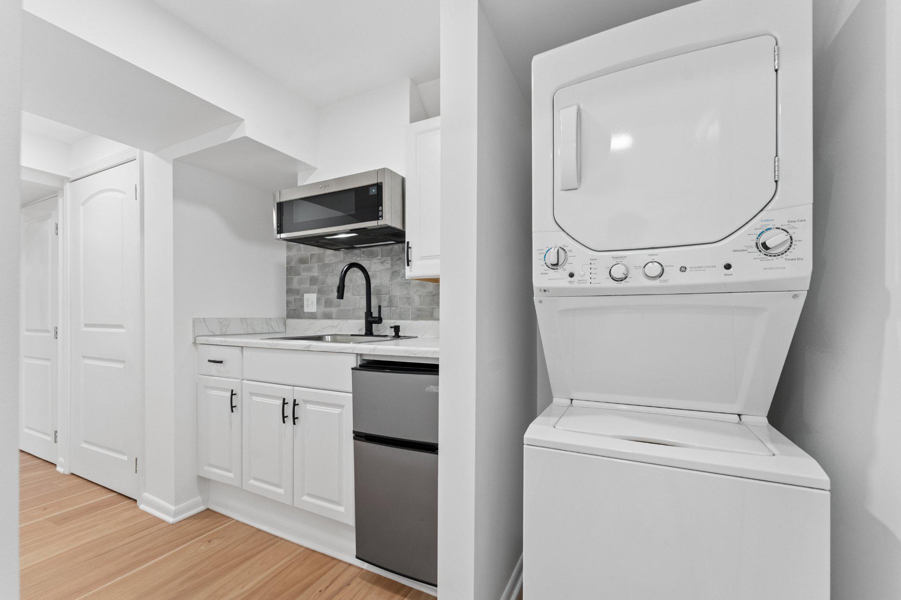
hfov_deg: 101.2
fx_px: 370
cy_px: 300
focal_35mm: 15
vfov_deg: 78.1
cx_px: 450
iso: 1250
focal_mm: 14.8
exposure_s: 1/60
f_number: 7.1
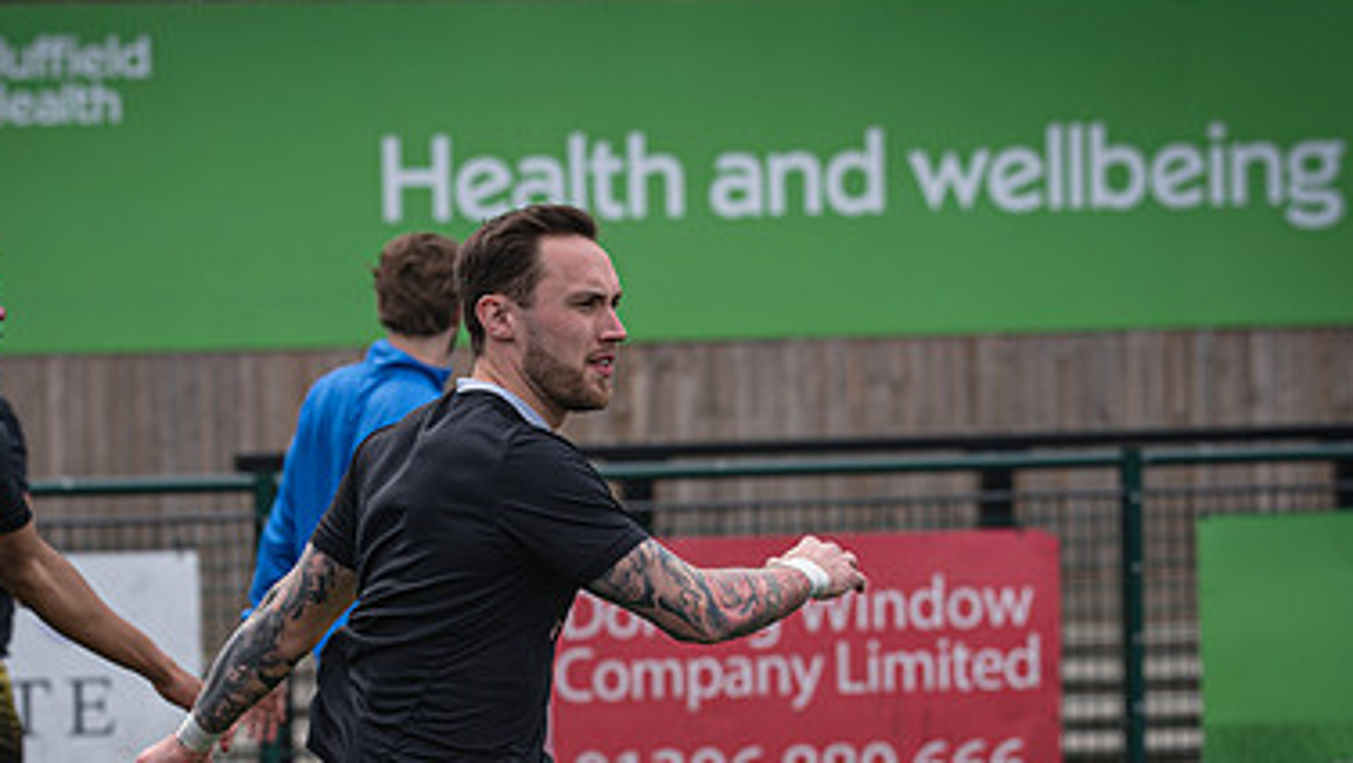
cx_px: 494
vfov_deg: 4.8
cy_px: 767
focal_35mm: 254
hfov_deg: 8.5
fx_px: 9118
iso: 200
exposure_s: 1/1150
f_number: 4
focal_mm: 135
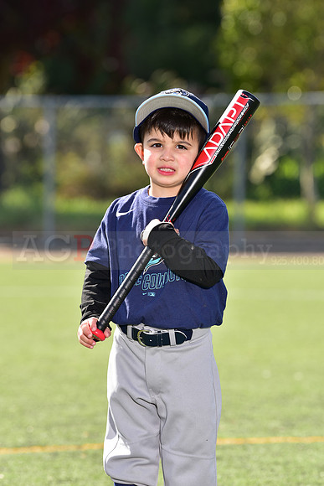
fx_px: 2698
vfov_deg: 10.3
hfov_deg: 6.9
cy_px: 243
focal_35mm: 200
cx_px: 162
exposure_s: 1/200
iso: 80
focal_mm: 200
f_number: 5.6
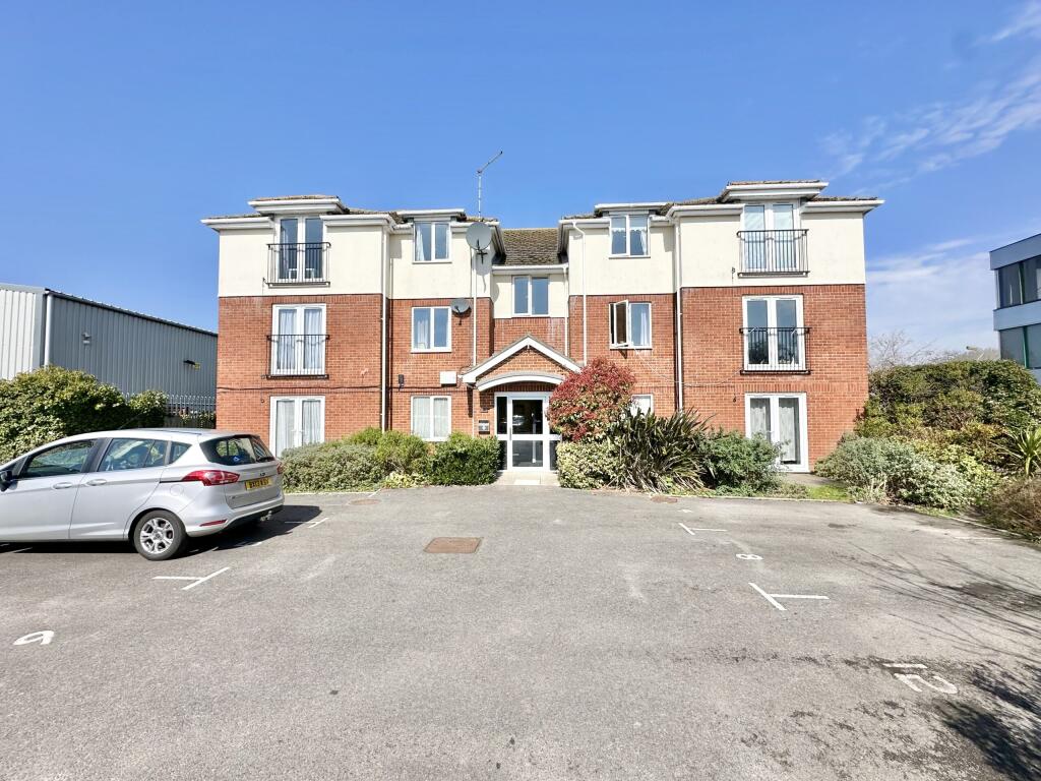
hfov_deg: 102.1
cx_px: 520
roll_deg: +0.9
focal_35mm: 14
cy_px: 390
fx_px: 421
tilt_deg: +2.5
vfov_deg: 85.7
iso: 50
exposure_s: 1/3040
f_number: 2.2
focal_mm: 2.22
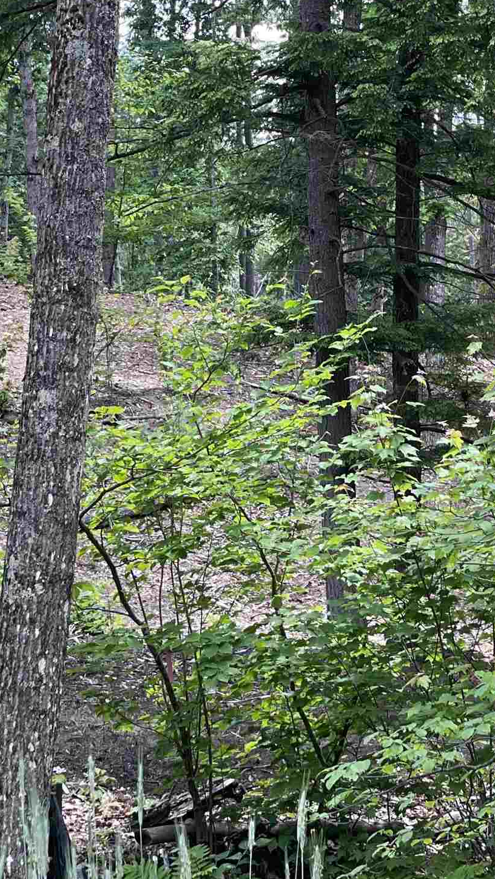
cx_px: 551
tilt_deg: -0.6
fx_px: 2799
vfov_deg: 17.9
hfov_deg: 10.0
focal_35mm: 120
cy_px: 439
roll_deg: +2.6
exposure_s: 1/122
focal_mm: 6
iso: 25
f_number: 2
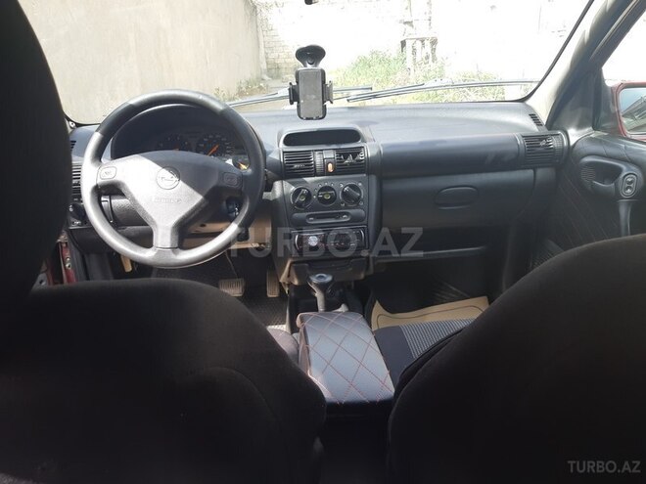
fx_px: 485
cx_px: 323
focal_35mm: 26
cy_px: 242
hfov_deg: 67.3
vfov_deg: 53.1
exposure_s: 1/205
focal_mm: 3.93
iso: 40
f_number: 1.7
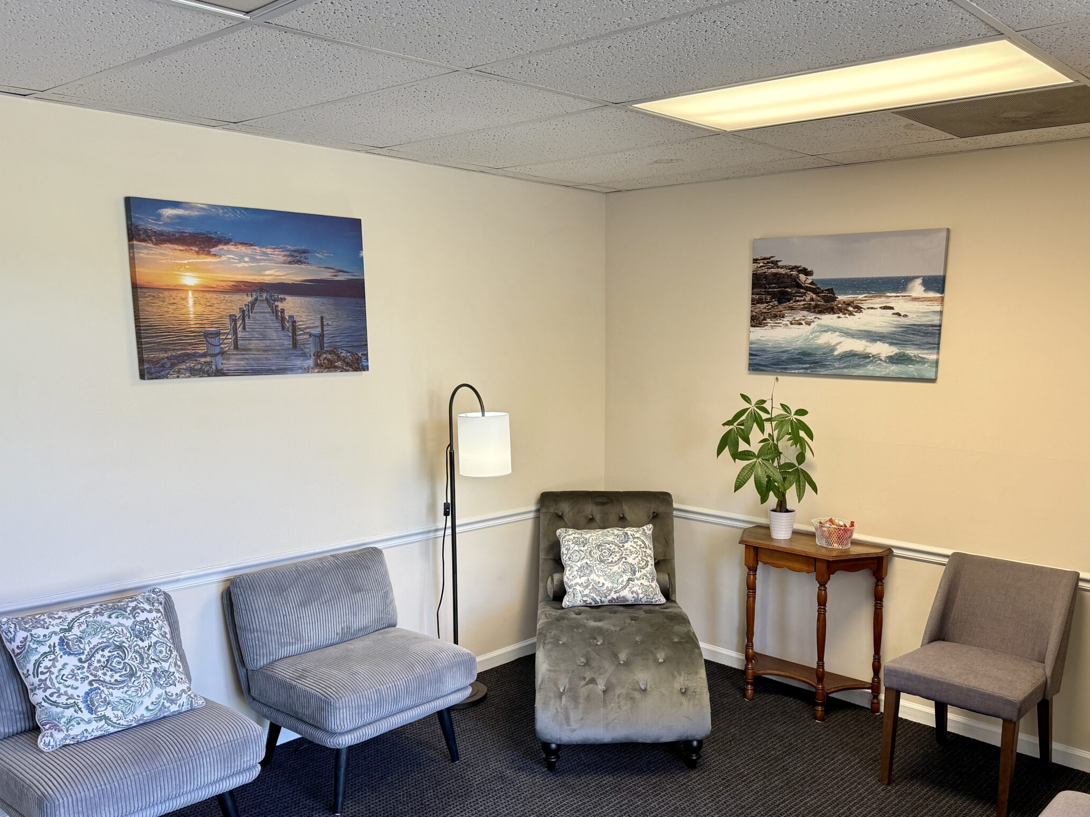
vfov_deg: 46.5
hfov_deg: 59.8
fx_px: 945
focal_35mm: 30
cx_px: 611
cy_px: 499
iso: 100
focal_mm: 6.76
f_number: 1.78
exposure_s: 1/120
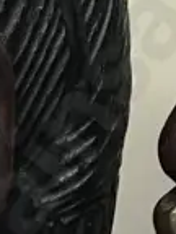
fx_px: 1397
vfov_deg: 9.6
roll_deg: -2.1
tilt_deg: -10.7
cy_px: 91
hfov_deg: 7.2
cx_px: 104
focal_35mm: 206
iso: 125
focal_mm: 4.15
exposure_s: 1/17
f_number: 2.2
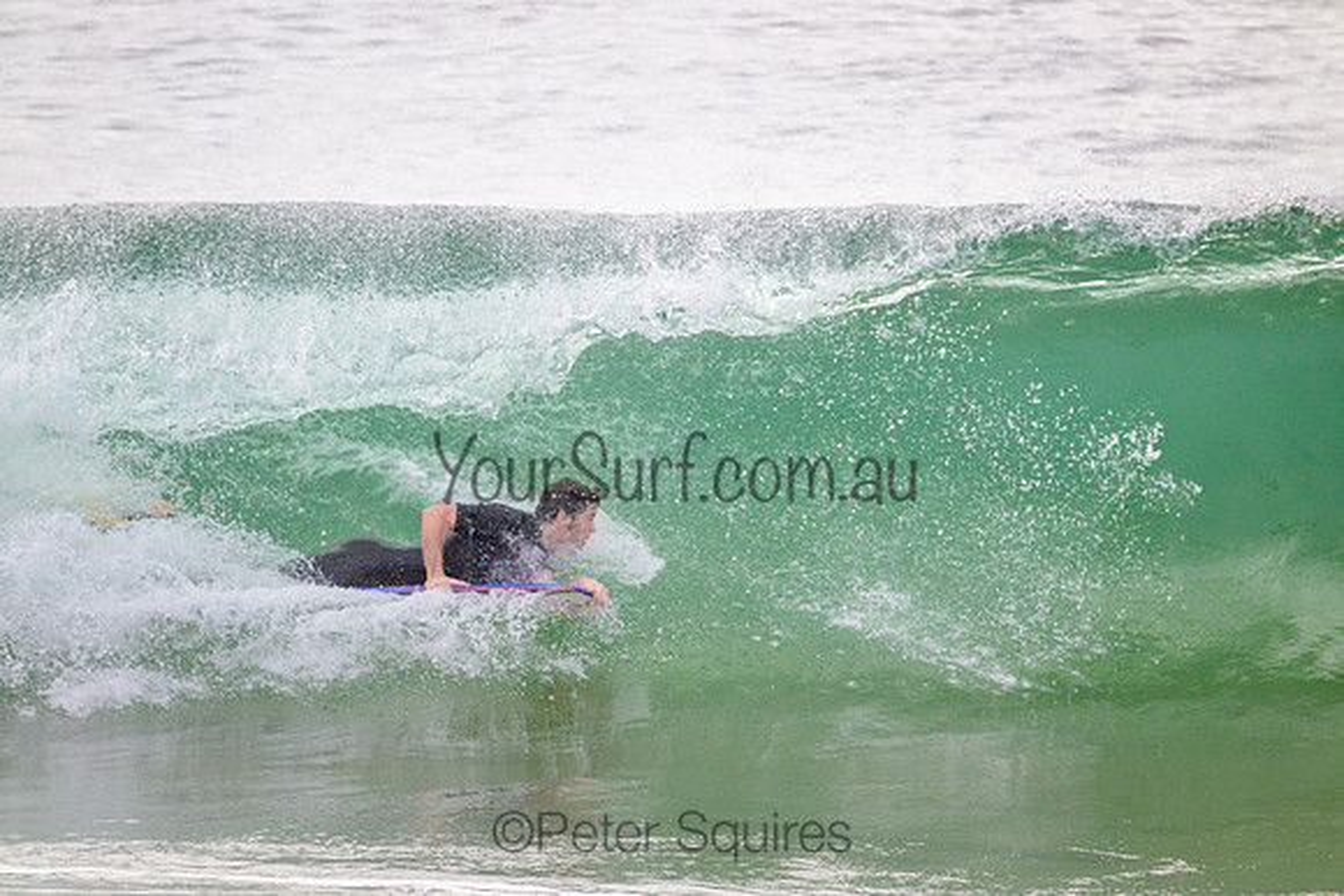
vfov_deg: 1.7
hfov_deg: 2.6
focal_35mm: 800
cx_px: 672
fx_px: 29872
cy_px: 448
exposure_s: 1/2000
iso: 1600
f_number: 11
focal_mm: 800
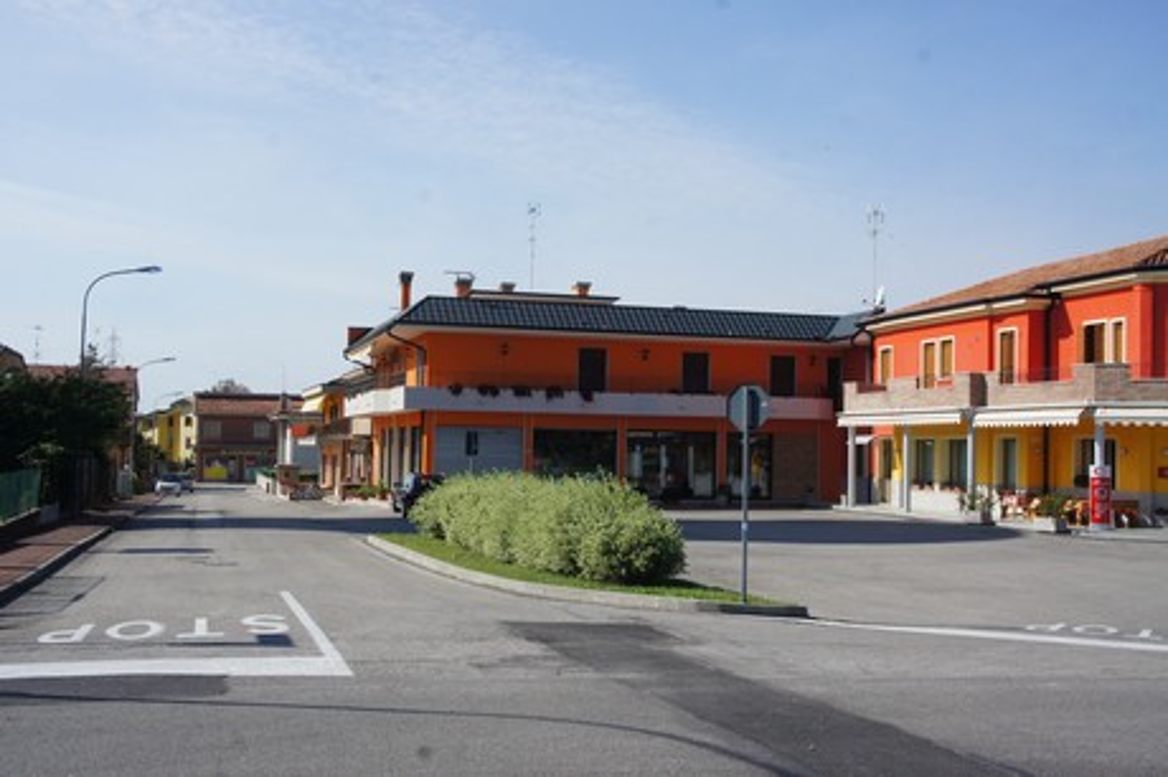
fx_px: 1313
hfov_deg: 48.0
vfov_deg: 33.0
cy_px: 388
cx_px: 584
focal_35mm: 40
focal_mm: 27
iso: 200
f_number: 13
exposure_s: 1/250
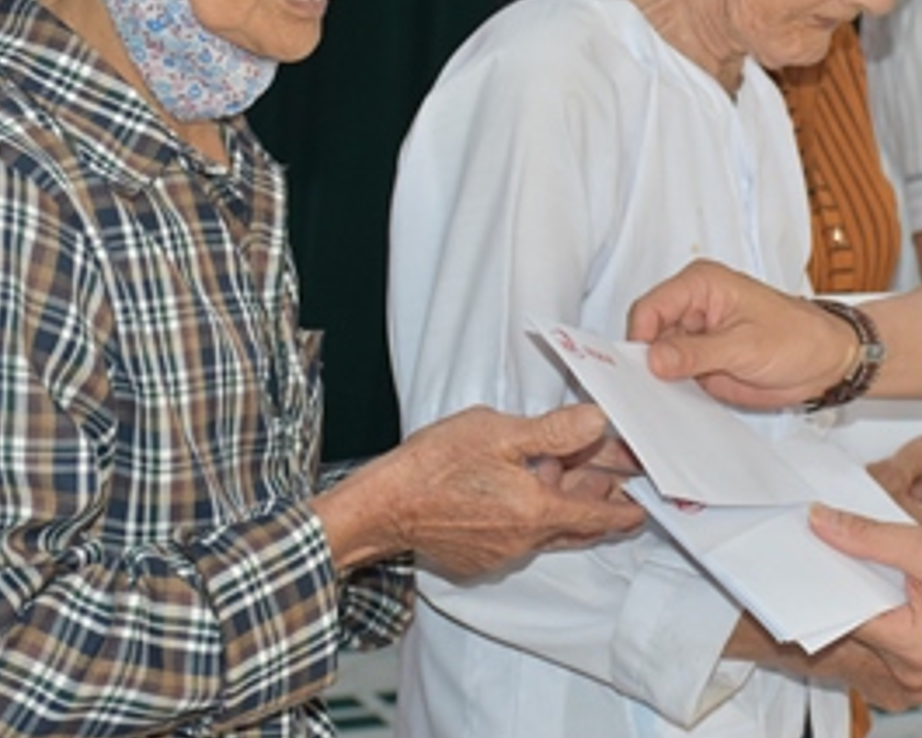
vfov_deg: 11.9
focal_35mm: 129
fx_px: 3520
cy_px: 138
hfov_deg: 14.7
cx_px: 936
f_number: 4.2
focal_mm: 38
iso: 900
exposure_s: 1/60
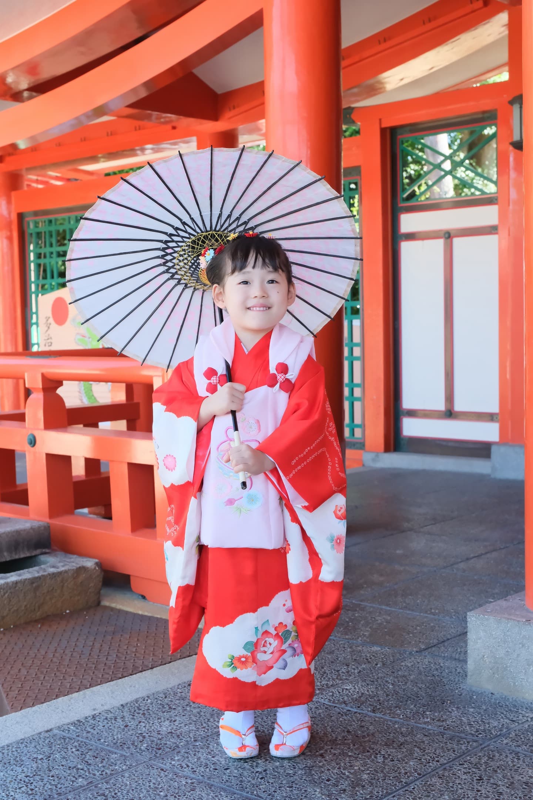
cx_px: 266
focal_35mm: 47
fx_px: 1044
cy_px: 400
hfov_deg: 28.6
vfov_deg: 41.9
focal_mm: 31
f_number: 5.6
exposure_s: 1/250
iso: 1600
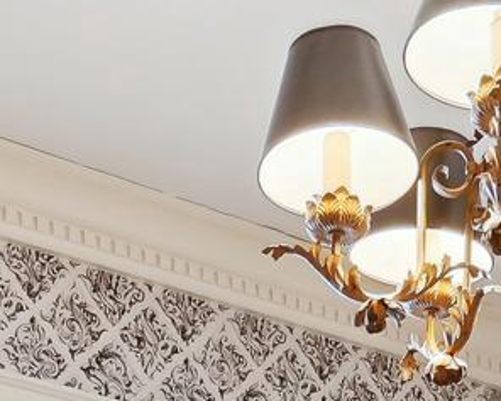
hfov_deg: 18.4
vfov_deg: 11.2
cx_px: 244
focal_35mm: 104
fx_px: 1543
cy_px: 1087
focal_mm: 16
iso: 800
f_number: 4.5
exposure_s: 1/13
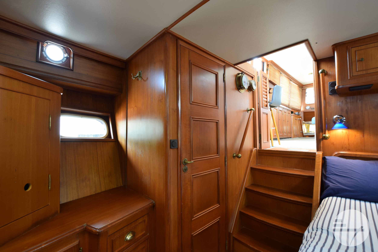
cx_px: 189
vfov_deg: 77.3
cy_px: 126
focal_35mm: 15
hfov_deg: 100.4
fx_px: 157
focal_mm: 10
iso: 100
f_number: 5.6
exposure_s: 1/3
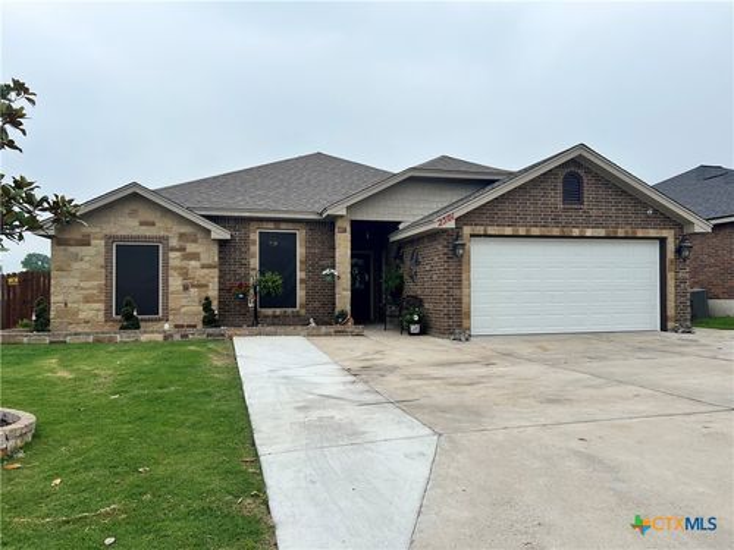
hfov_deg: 67.3
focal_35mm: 26
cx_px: 367
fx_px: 551
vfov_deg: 53.1
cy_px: 275
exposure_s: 1/2841
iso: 50
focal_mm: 5.7
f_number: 1.5
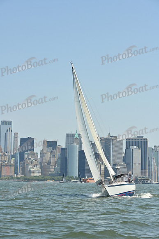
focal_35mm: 102
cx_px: 80
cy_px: 120
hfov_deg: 13.4
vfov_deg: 20.0
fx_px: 675
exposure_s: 1/1250
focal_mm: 102
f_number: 10
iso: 320
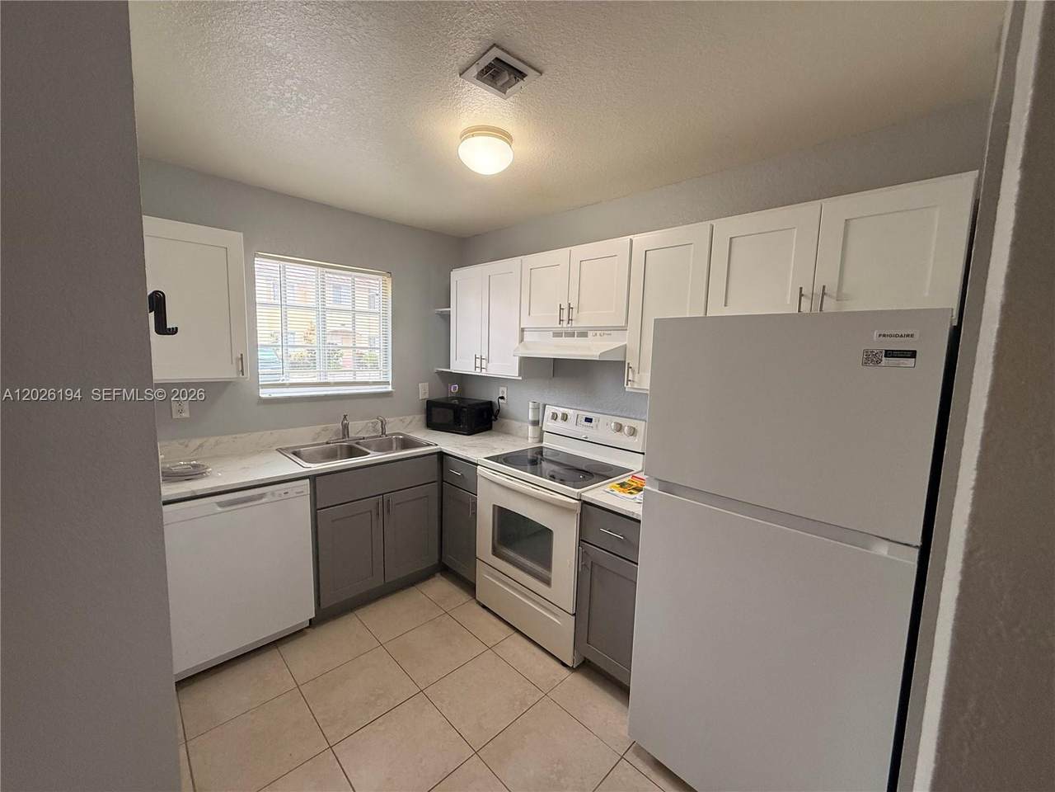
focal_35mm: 14
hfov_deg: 102.1
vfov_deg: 85.7
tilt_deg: -6.2
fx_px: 427
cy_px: 396
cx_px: 528
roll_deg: -2.1
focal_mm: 2.22
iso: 200
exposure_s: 1/120
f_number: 2.2
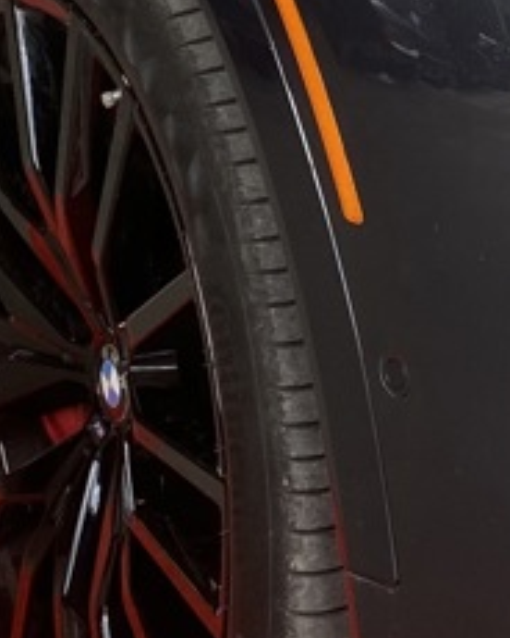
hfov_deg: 9.3
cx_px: 854
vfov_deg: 12.0
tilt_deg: -11.8
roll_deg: -0.9
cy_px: -39
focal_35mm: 159
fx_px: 3000
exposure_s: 1/120
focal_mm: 4.25
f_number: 1.8
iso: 40
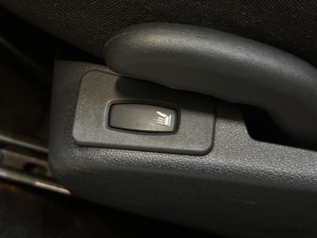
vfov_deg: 30.3
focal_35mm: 48
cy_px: 119
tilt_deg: -58.1
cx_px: 158
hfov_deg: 39.7
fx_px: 440
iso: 640
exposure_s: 1/25
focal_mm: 6.86
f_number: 1.78
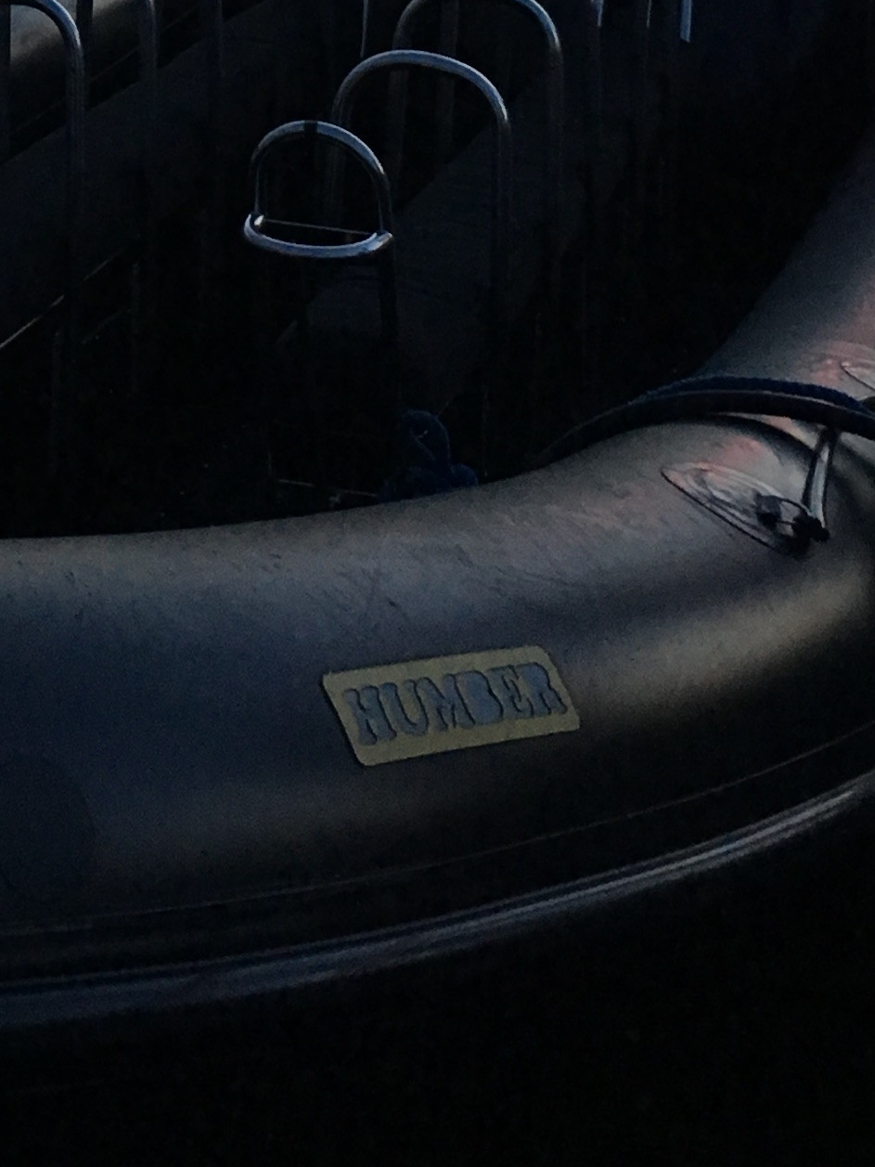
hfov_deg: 15.4
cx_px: -148
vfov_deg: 19.7
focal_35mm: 93
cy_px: -258
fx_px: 3134
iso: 125
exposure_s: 1/33
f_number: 2.2
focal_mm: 4.15
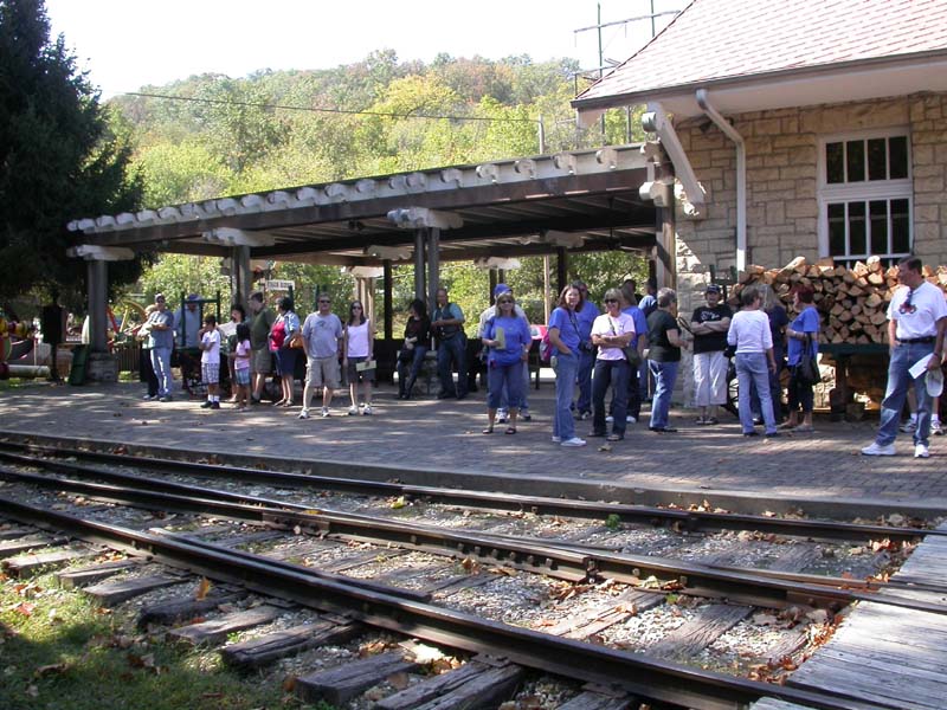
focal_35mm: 38
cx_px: 474
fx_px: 1040
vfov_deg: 37.7
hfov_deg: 49.0
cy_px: 355
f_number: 5.3
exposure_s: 1/123
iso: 100
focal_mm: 7.85
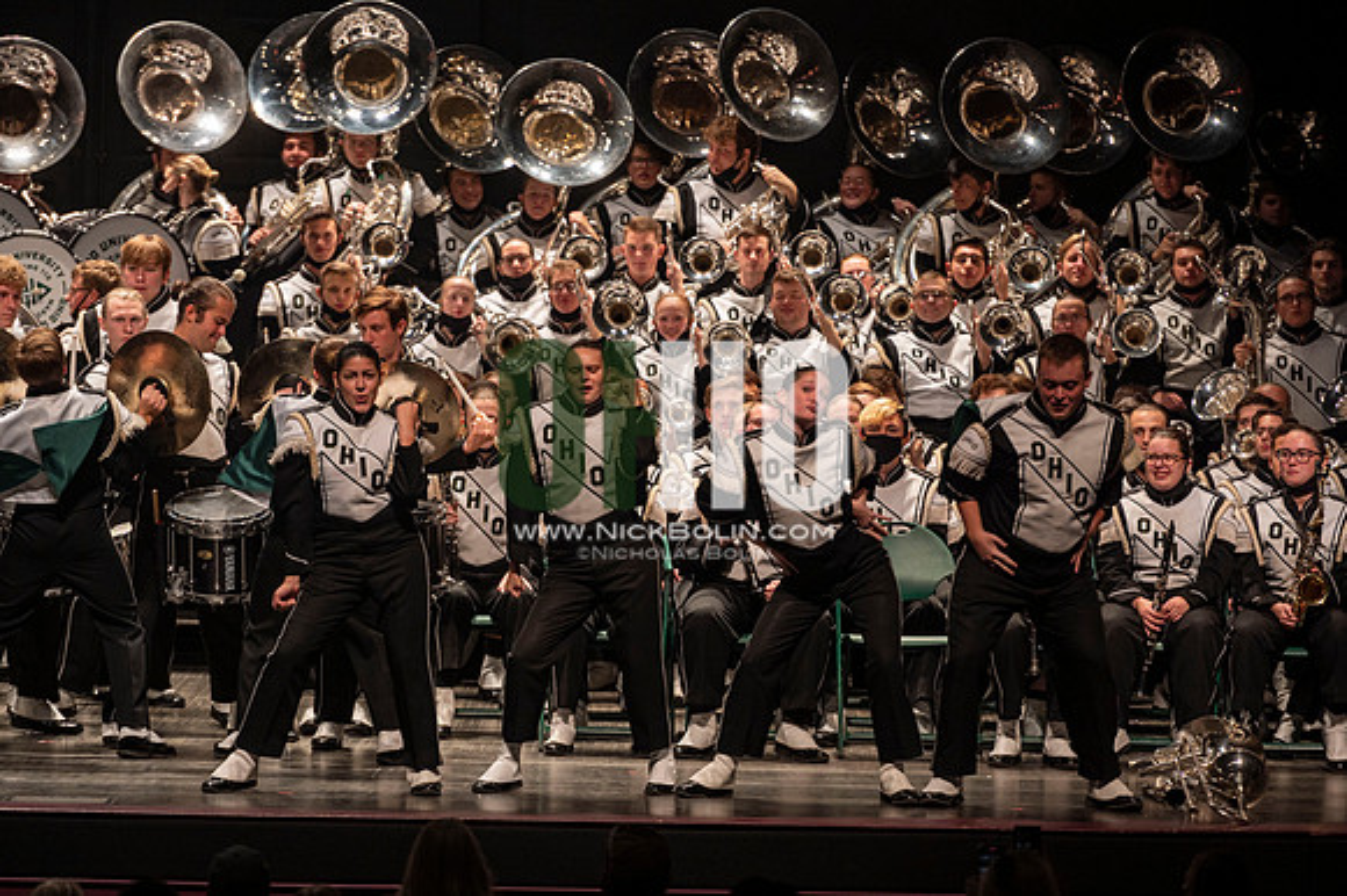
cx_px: 674
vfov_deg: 6.9
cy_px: 448
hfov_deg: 10.3
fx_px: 7479
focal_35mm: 200
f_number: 3.5
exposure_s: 1/500
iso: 1250
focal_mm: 200
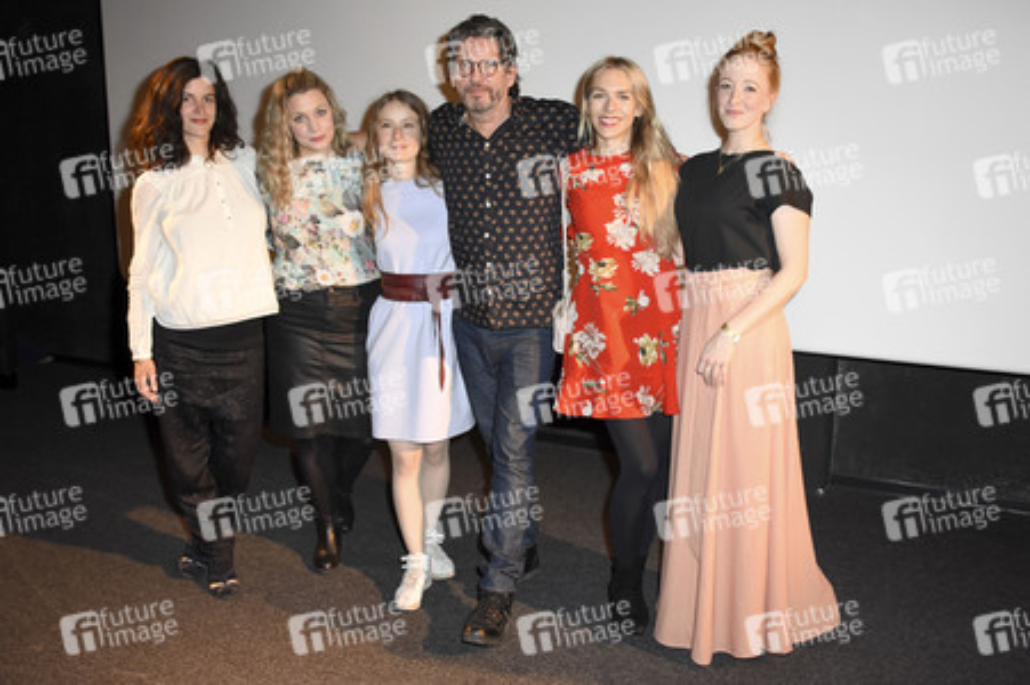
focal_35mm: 33
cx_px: 515
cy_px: 342
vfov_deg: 39.9
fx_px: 943
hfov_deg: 57.3
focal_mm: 22
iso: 1600
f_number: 4.5
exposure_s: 1/100
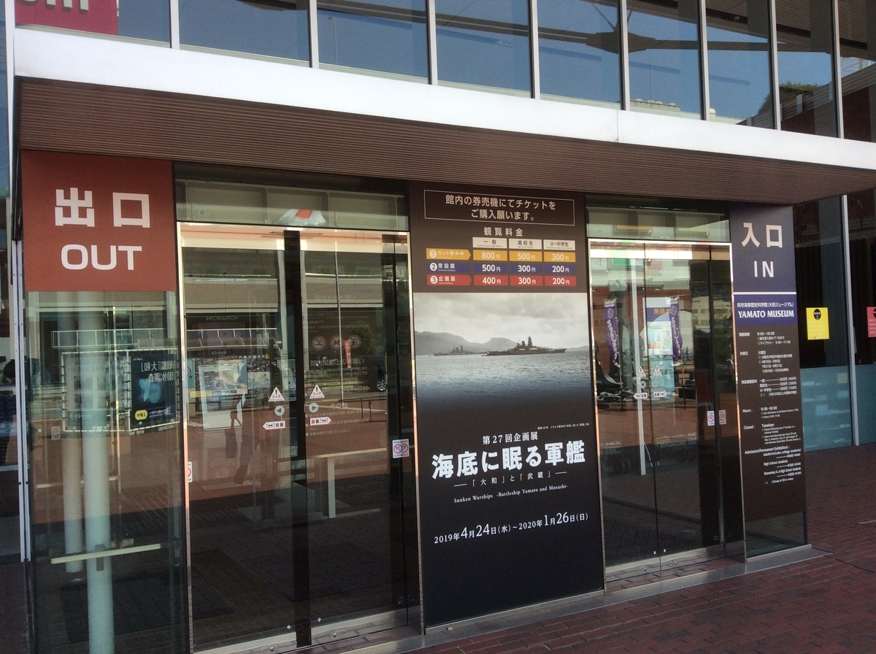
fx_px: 809
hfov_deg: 56.9
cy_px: 327
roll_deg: +1.5
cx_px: 438
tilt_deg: +1.1
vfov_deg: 44.0
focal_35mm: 32
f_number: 2.4
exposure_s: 1/286
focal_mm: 3.3
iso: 32
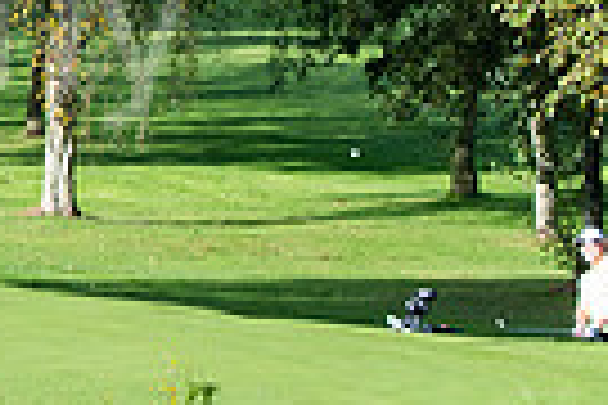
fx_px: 7633
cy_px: -196
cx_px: -383
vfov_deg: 3.0
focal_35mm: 452
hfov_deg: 4.5
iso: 250
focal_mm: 70
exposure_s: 1/400
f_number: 7.1
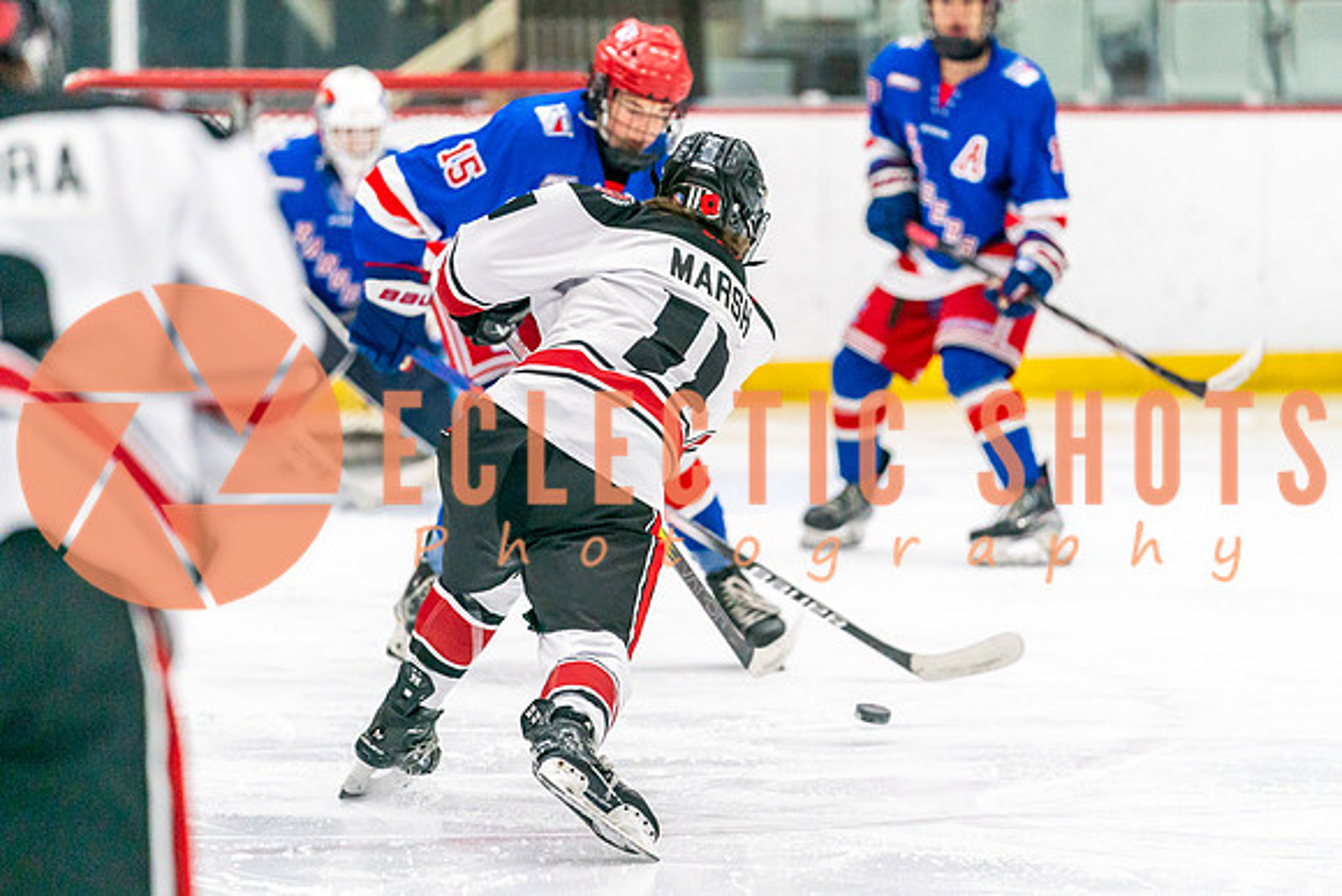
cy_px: 373
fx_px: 9546
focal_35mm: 256
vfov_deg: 5.4
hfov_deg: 8.0
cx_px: 645
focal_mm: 200
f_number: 2.8
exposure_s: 1/1250
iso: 3200
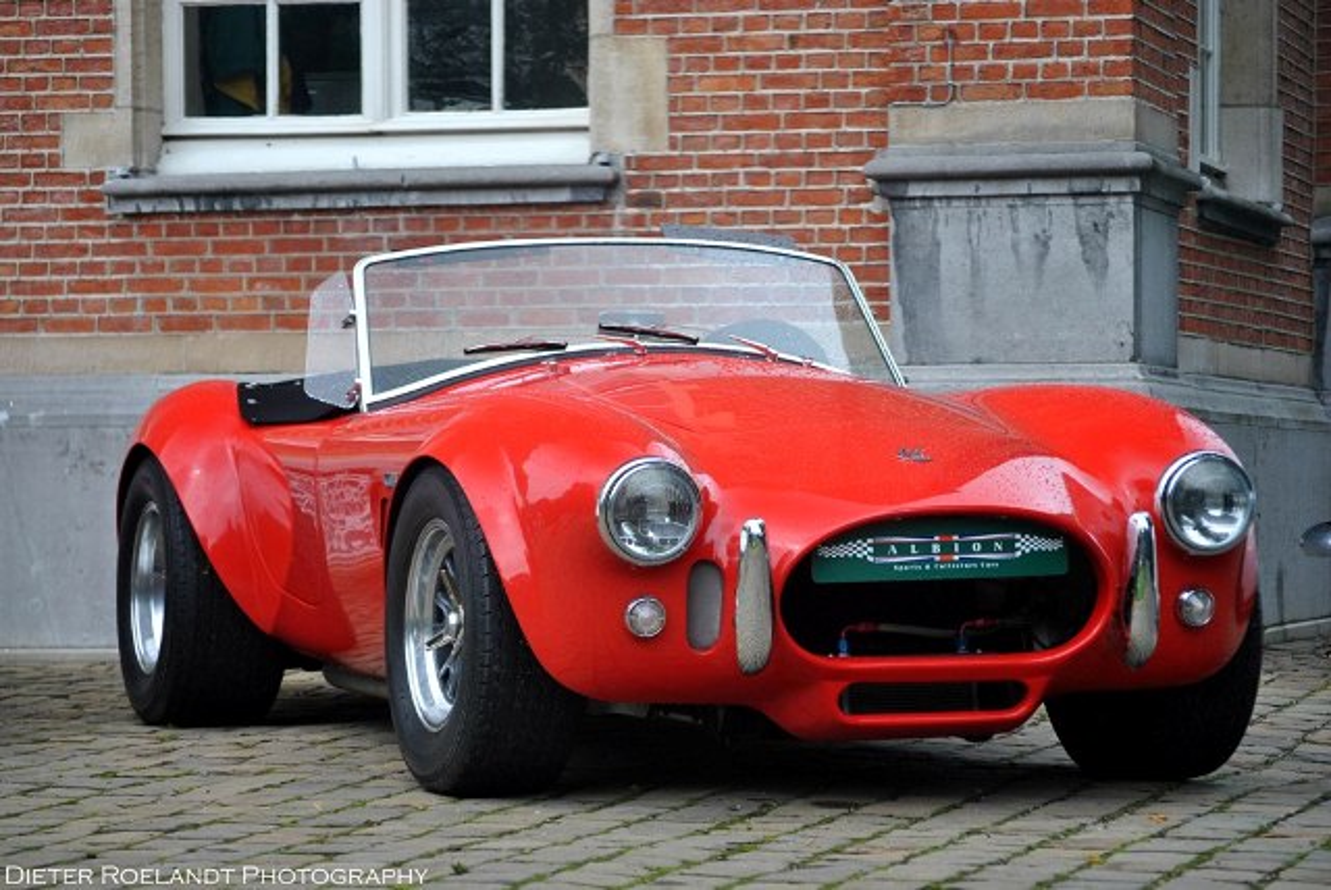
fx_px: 4441
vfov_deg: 11.4
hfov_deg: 17.0
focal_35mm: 120
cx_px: 666
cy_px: 445
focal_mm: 80
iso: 200
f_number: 4.2
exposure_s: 1/200
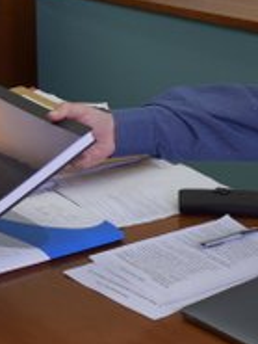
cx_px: 67
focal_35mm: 101
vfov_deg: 18.6
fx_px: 1003
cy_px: -52
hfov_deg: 14.6
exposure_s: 1/60
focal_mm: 18
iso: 400
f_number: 4
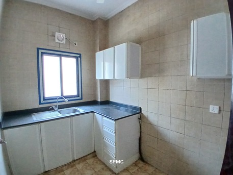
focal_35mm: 17
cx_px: 116
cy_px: 88
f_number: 2.2
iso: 640
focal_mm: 1.4
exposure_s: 1/20
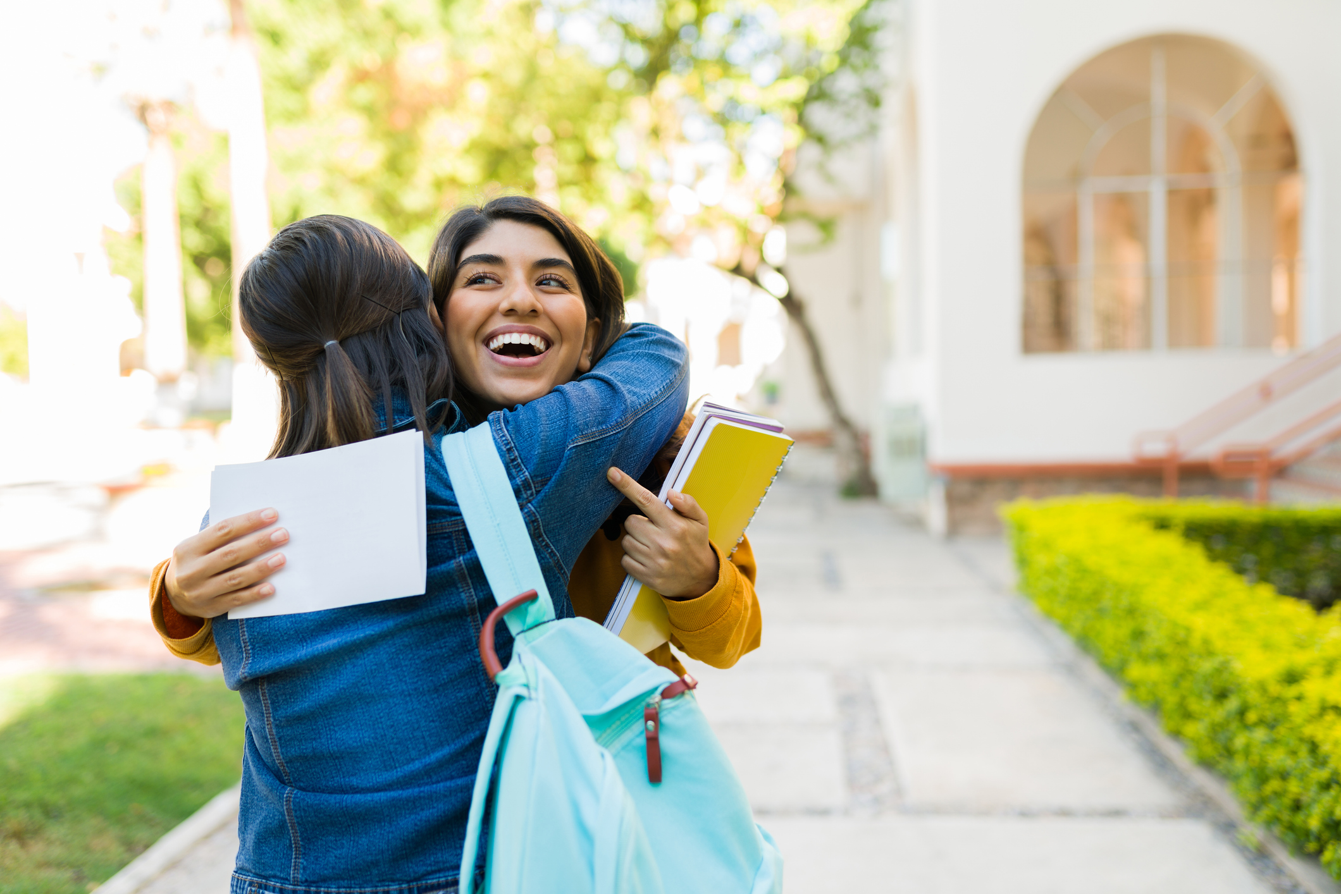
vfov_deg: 37.9
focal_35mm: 35
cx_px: 670
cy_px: 447
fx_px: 1304
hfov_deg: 54.4
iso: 100
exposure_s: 1/160
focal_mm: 35
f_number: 1.8
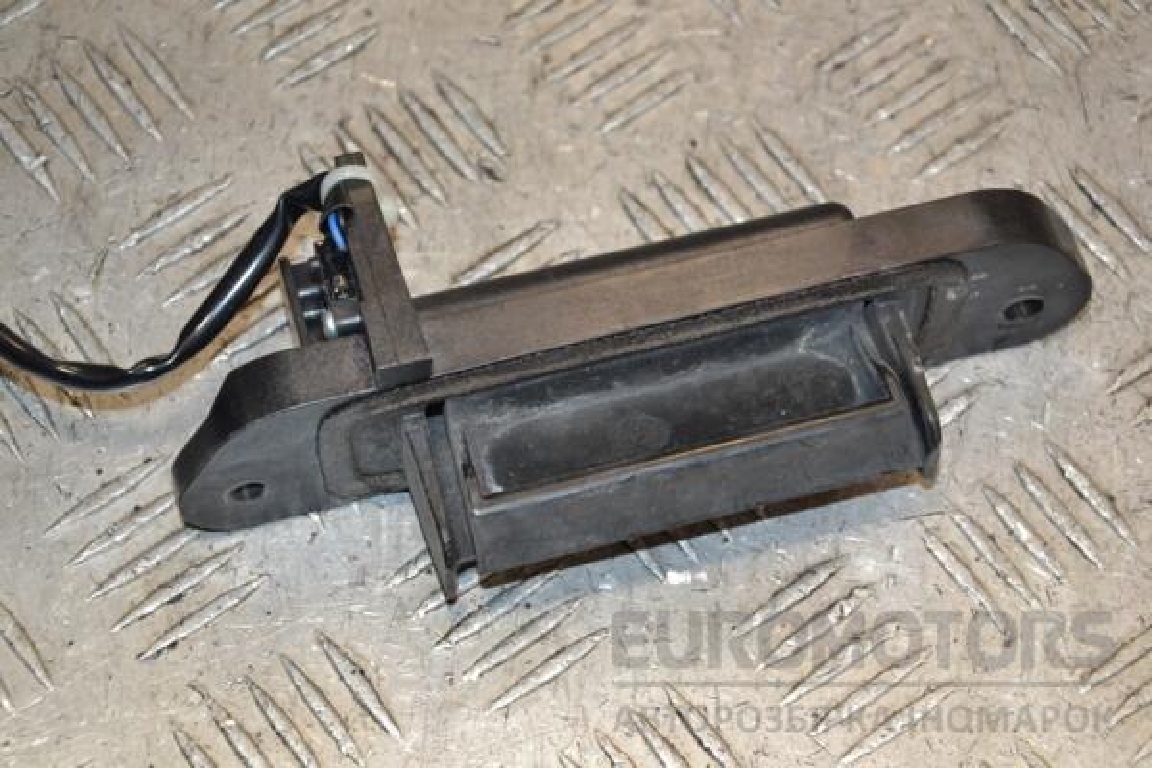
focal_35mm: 105
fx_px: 3360
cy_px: 384
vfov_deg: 13.0
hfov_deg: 19.5
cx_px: 576
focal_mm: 70
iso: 800
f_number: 5.3
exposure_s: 1/160
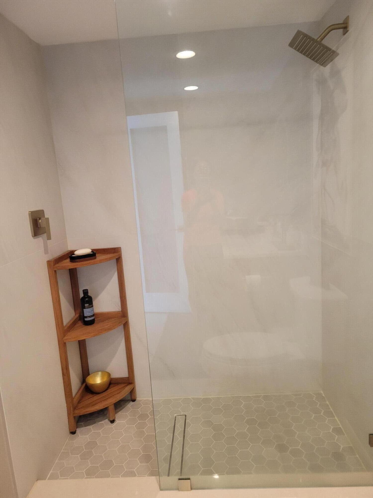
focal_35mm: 26
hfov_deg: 53.1
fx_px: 374
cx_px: 186
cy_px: 249
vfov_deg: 67.3
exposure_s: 1/40
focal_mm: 5.4
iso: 500
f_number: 1.8
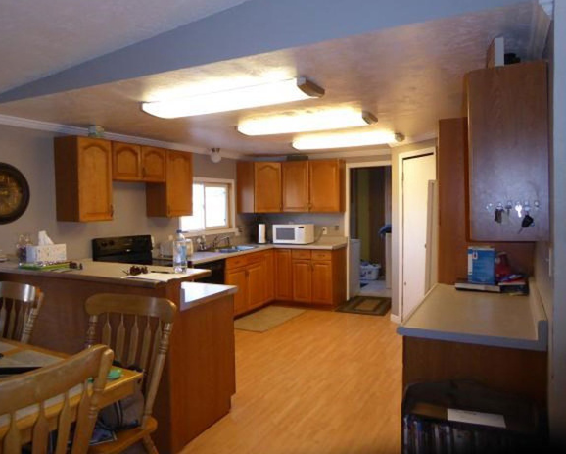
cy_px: 227
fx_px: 453
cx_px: 284
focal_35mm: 27
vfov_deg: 53.2
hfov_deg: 64.0
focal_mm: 4.3
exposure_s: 1/60
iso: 400
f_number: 3.3
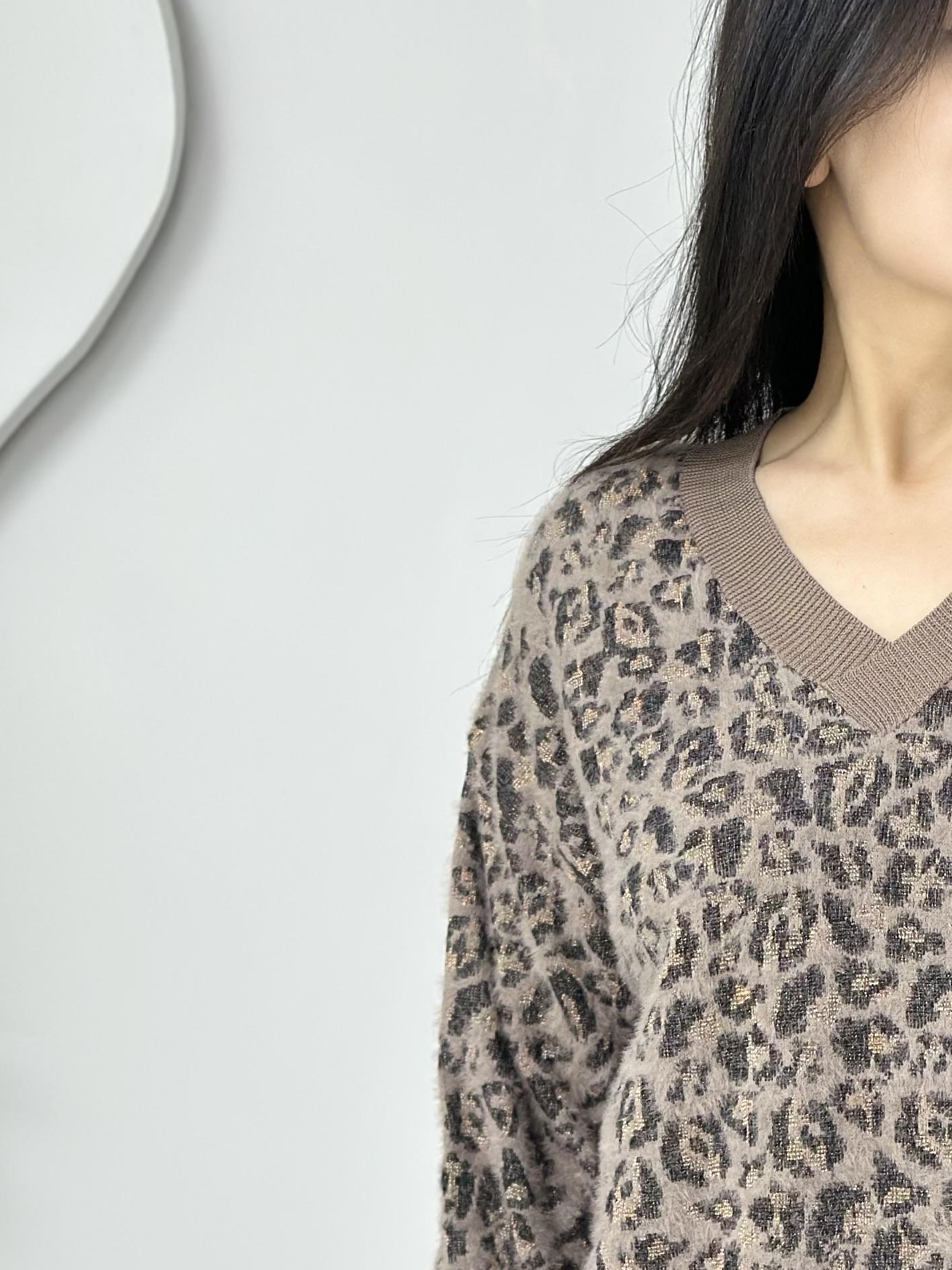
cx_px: 965
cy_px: 779
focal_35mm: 102
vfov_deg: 19.2
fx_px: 3740
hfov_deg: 14.3
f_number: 1.78
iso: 64
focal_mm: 6.86
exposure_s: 1/50
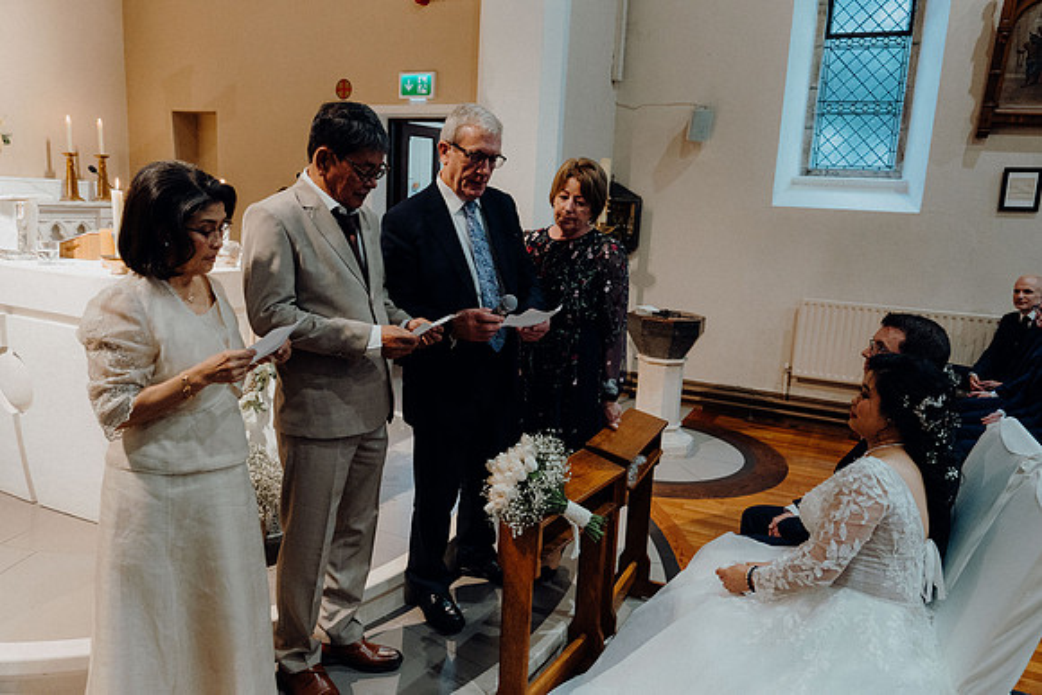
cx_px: 521
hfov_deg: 69.4
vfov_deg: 49.6
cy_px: 348
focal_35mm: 26
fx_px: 753
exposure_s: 1/160
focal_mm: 26
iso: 3200
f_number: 3.5
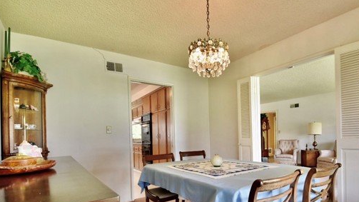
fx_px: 190
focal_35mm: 20
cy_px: 135
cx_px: 208
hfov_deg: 86.0
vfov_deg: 54.7
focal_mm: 10
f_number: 4
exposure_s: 1/60
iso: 450
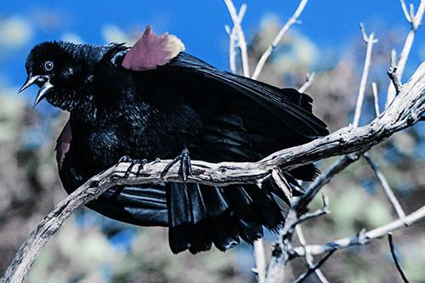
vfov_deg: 4.2
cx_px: 212
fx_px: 3894
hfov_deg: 6.2
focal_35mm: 330
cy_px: 142
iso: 1600
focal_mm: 330
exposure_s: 1/3200
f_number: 10
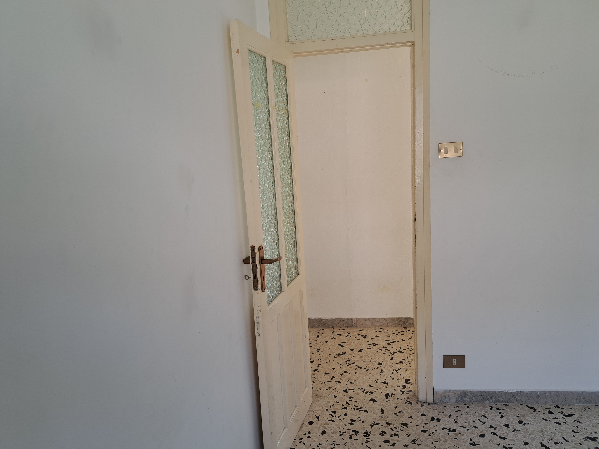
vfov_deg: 56.8
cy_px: 224
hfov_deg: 71.6
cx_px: 300
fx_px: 415
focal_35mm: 24
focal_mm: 5.23
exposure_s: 1/60
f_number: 1.8
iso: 64
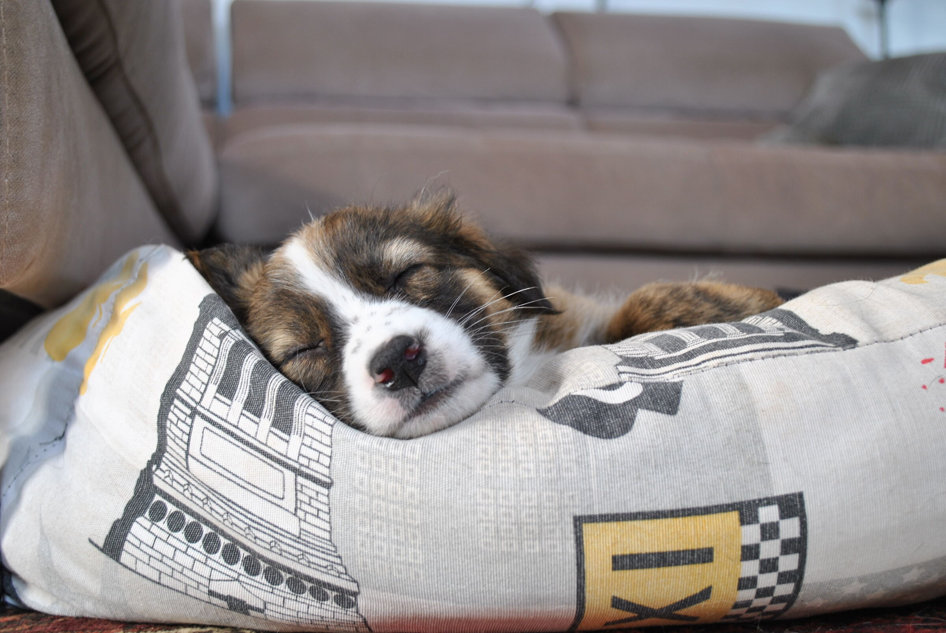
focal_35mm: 48
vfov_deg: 28.2
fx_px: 1263
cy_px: 316
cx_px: 473
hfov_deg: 41.1
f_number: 4.8
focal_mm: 32
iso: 100
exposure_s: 1/8
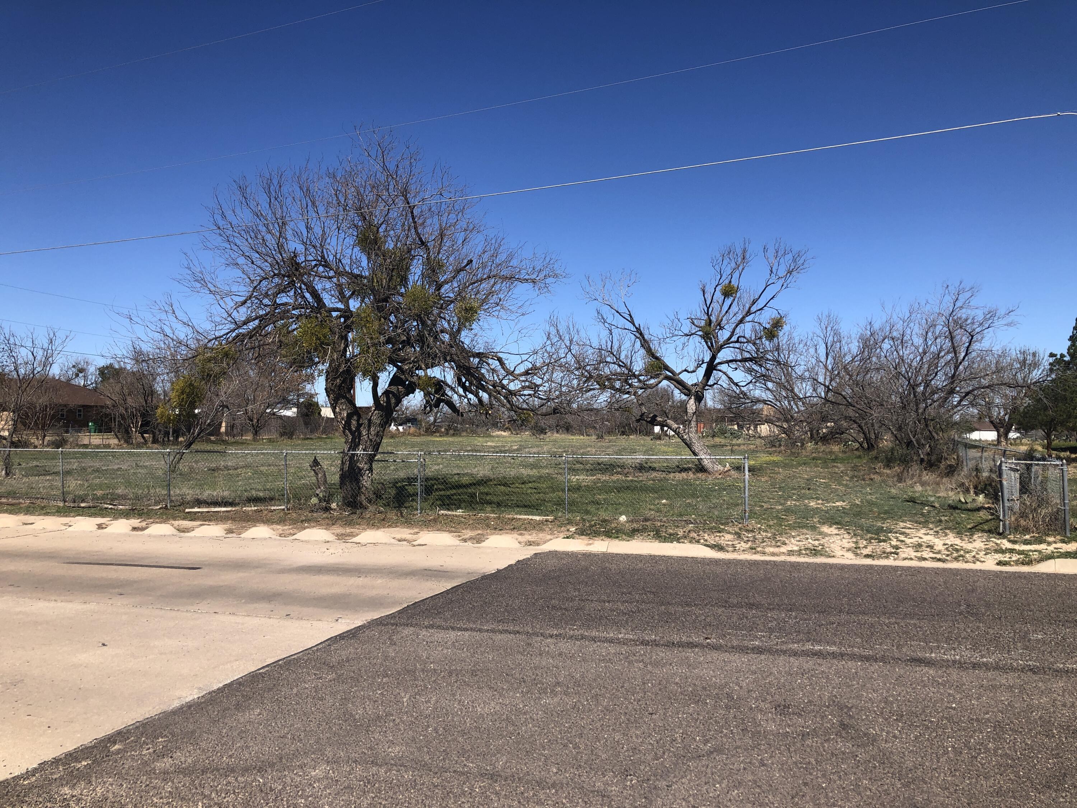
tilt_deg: +1.2
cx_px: 538
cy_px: 404
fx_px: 871
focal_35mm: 28
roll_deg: +0.0
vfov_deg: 49.7
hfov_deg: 63.4
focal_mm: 3.99
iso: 20
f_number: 1.8
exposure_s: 1/2288
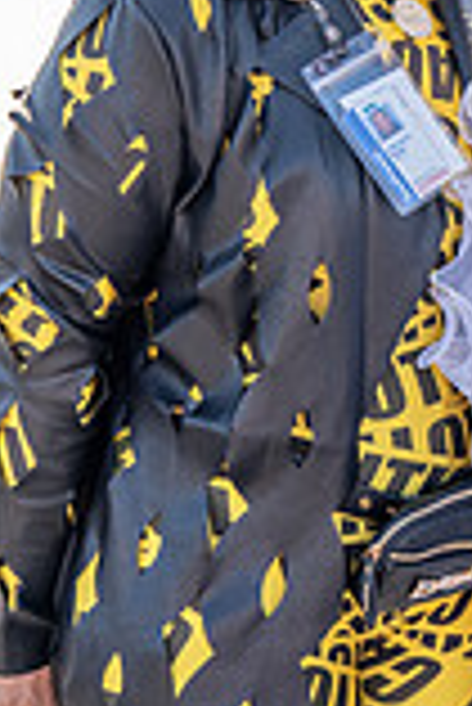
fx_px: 2413
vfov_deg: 16.6
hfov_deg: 11.0
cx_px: 490
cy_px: 256
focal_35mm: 123
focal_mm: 43
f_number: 2.8
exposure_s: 1/200
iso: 100
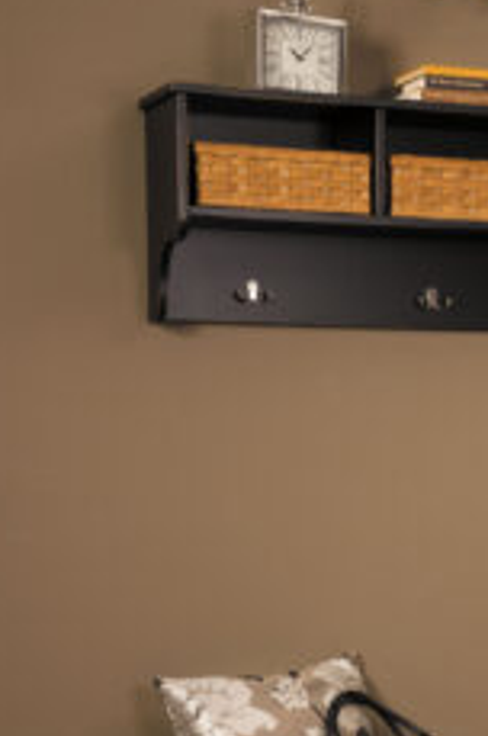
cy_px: 575
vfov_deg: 16.4
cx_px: 462
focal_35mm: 124
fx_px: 2529
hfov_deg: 10.9
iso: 200
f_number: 11
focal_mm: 63
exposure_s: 1/4
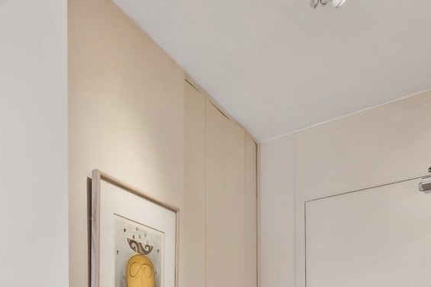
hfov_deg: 45.4
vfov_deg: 27.8
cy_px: 373
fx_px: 479
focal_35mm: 40
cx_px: 71
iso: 200
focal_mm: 14
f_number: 9.5
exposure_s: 1/10
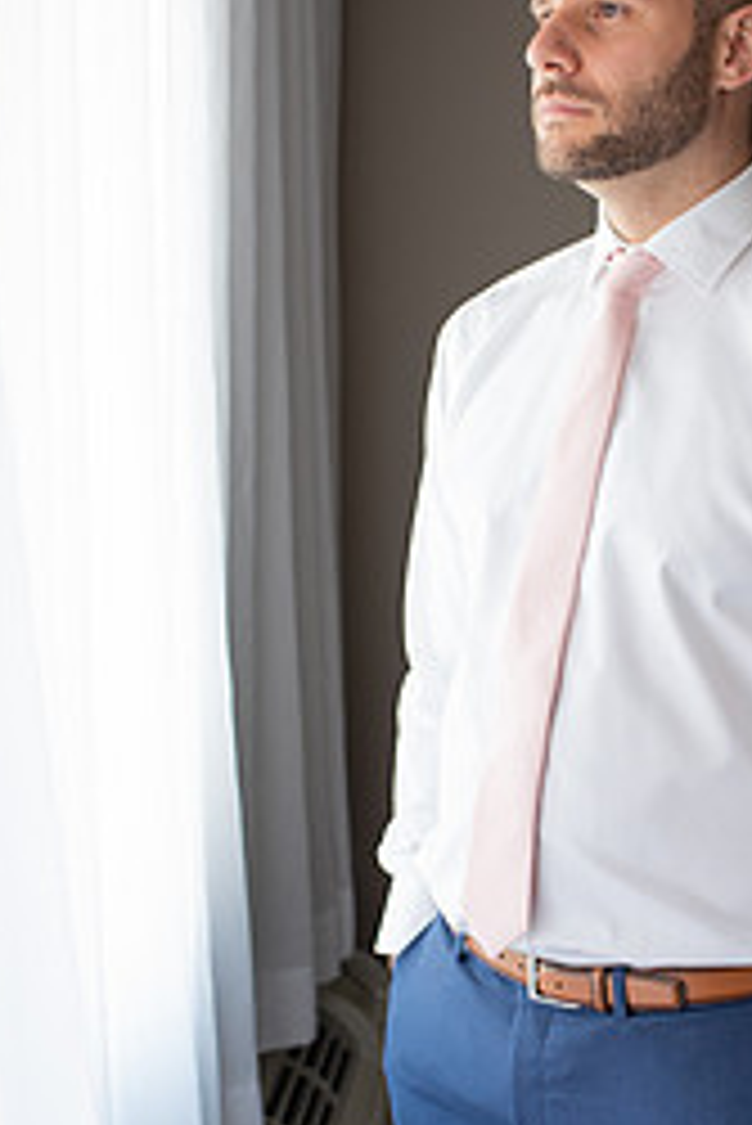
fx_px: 1971
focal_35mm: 63
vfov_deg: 31.9
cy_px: 612
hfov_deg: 21.3
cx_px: 608
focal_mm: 35
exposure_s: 1/160
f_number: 2.8
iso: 400
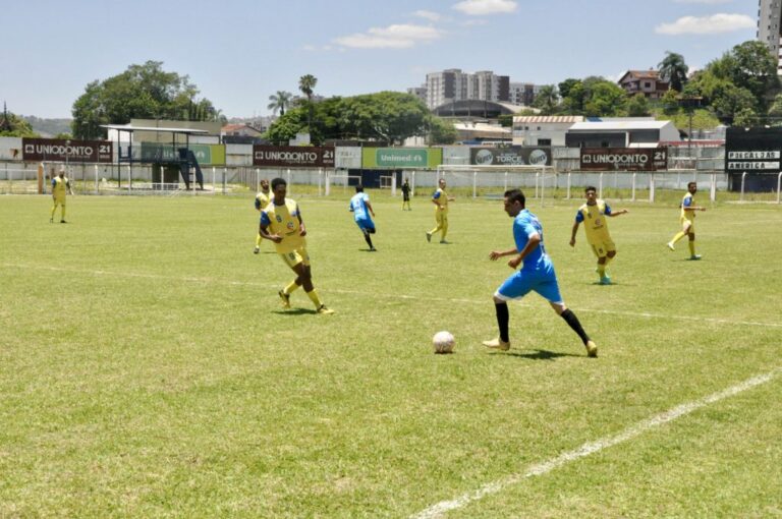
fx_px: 1237
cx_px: 391
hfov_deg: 35.1
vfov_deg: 23.7
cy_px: 260
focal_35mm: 57
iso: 2500
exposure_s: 1/3200
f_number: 11
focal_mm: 38
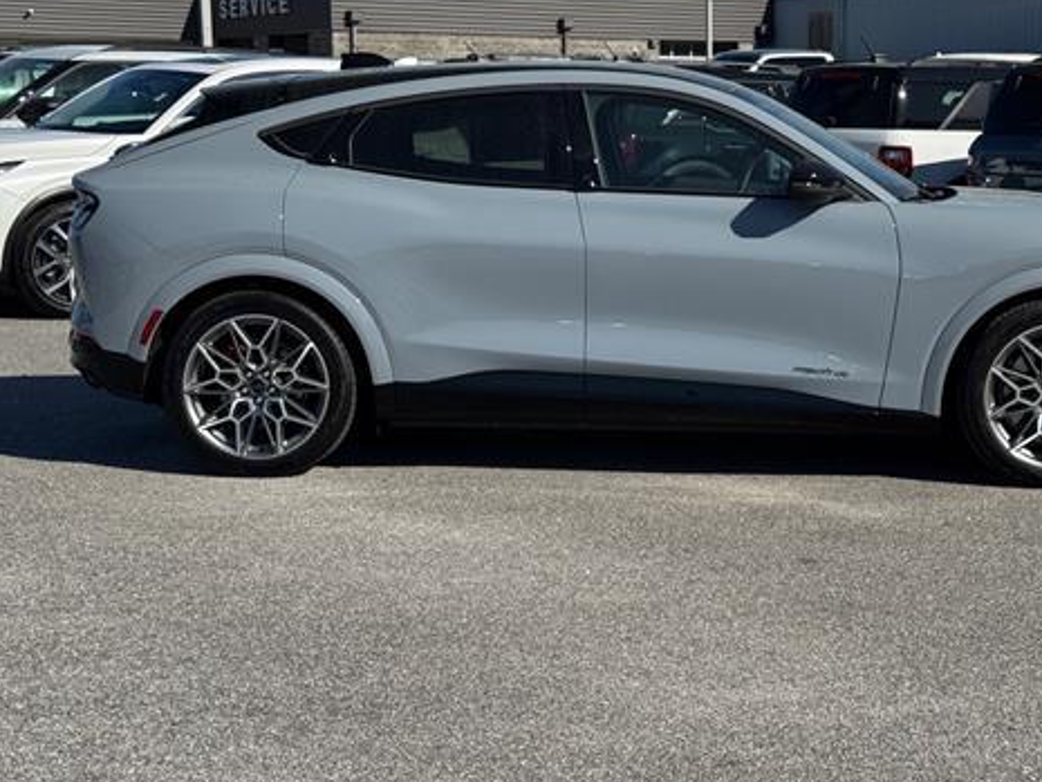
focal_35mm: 66
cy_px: 332
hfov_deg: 29.3
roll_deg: +1.2
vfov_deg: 22.2
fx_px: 1987
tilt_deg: -1.9
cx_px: 645
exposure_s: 1/5848
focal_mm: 6.76
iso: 64
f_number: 1.78
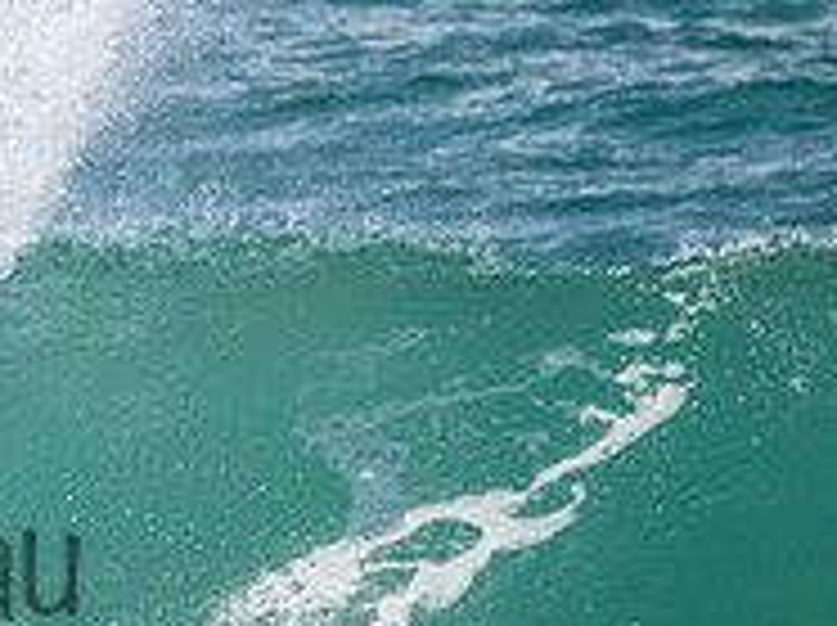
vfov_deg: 0.6
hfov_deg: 0.8
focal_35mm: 2402
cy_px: 511
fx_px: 58004
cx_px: -396
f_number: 11
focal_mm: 800
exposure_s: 1/1600
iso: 2500
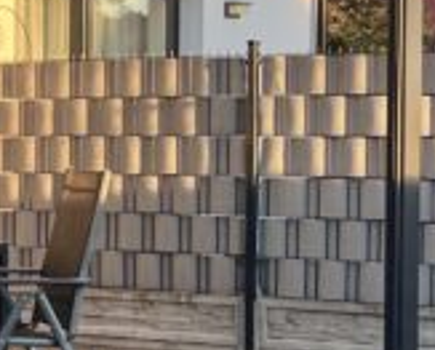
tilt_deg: -2.3
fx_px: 2051
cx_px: -416
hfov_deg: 11.1
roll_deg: +1.3
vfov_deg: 9.7
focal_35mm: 159
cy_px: 216
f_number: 1.6
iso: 50
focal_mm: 5.1
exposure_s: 1/412
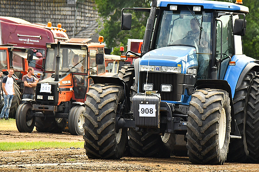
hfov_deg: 3.9
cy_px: 77
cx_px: 177
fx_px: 3755
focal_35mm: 522
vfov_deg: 2.6
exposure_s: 1/800
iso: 500
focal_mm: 240
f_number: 9
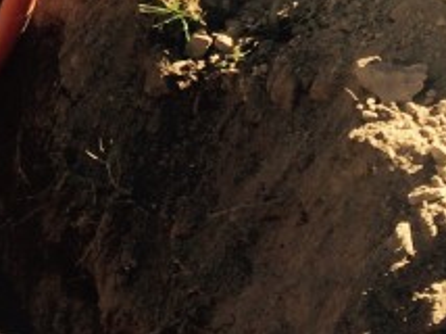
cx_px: -200
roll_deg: +5.5
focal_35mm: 139
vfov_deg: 9.9
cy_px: -326
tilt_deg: -12.8
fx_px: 1789
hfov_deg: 13.5
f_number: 2.2
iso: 32
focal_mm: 4.15
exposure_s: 1/441
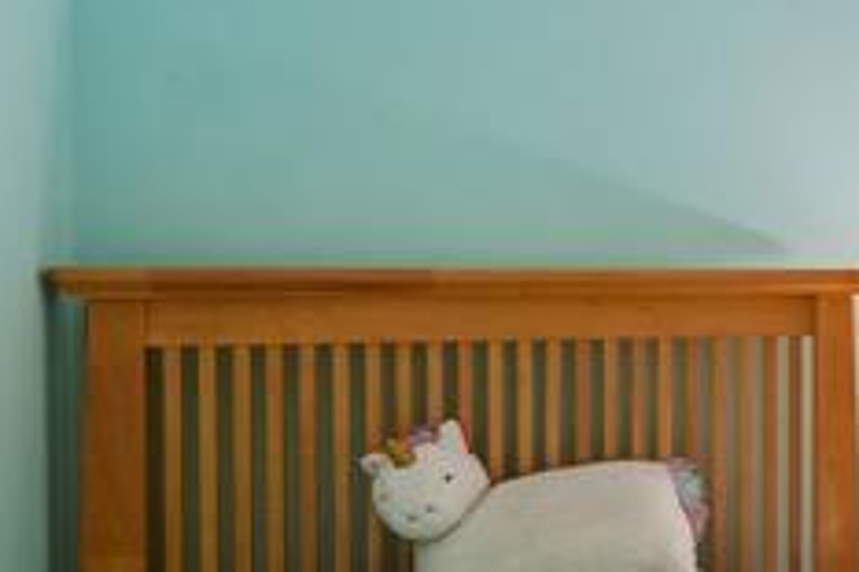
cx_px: 1552
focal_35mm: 66
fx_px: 1574
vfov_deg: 20.6
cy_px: 295
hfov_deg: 20.8
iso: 400
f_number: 8
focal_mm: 10
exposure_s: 1/10
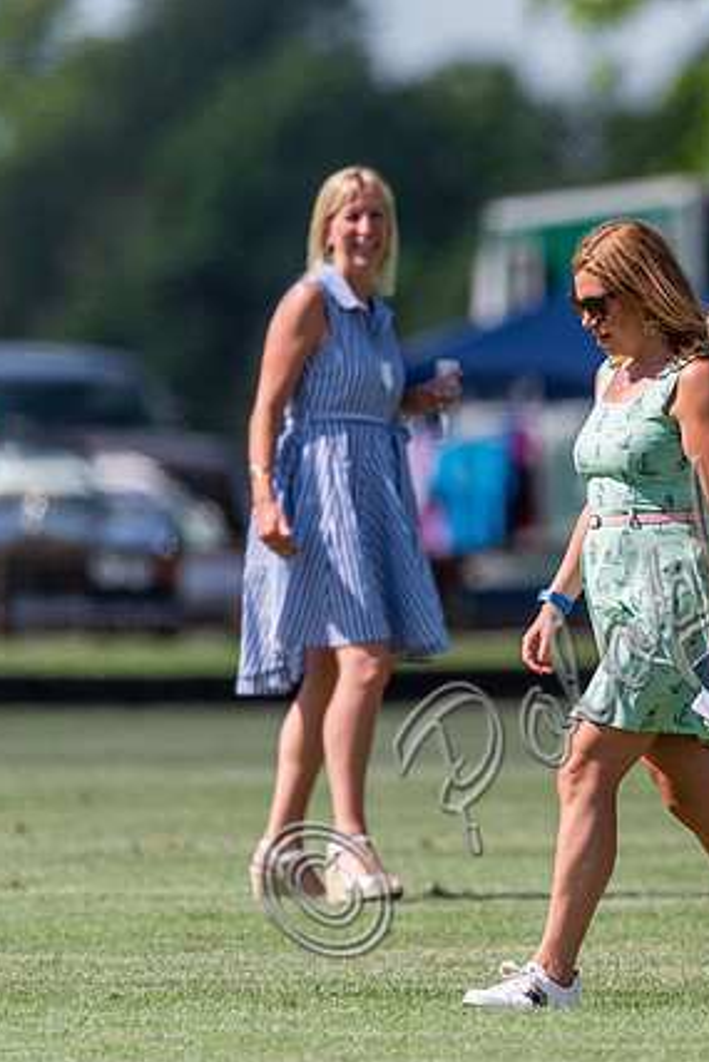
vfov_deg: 2.4
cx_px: 821
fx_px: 25354
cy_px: 456
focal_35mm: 859
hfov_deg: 1.6
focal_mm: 500
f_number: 4
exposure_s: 1/4000
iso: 400
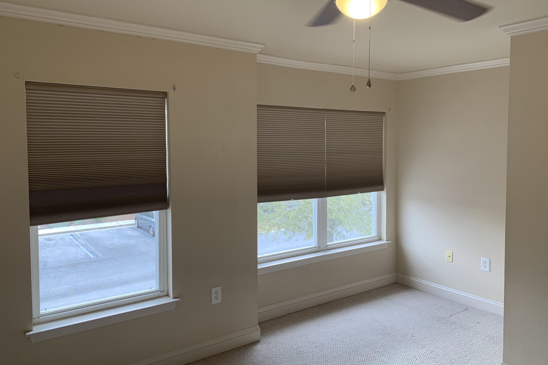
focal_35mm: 28
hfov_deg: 65.5
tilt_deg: -1.7
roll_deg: -0.4
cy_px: 168
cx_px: 276
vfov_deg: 46.4
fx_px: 426
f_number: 1.8
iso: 64
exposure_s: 1/120
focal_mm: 4.25
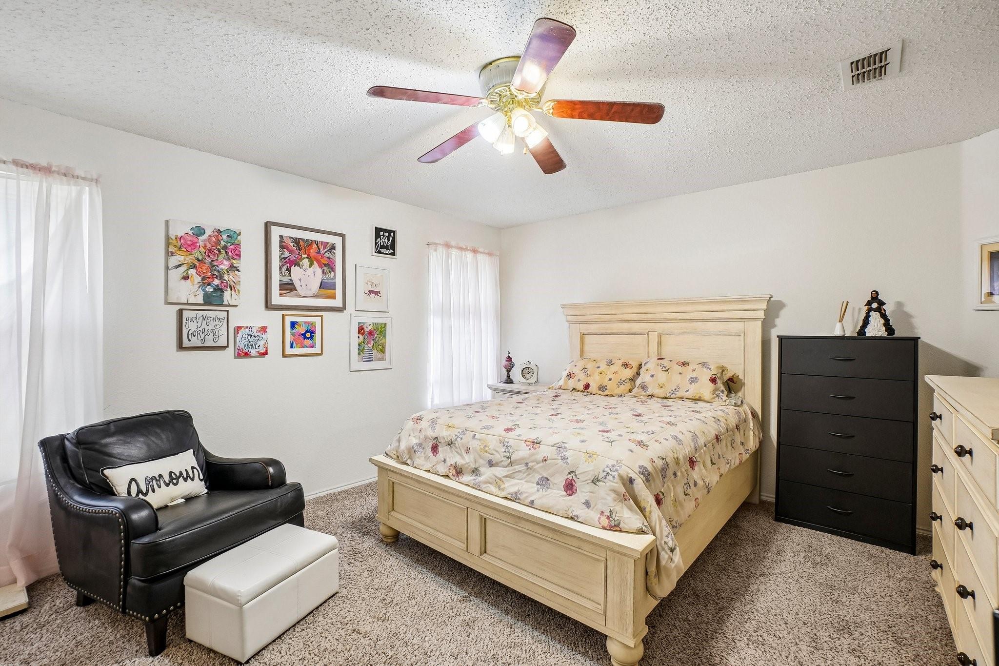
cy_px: 333
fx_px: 416
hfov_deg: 100.4
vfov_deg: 77.3
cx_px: 500
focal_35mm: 15
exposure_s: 1/20
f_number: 8
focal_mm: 10
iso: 400
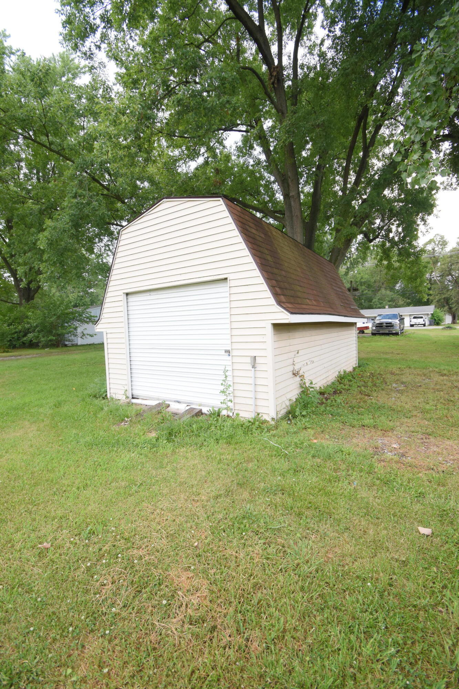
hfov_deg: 77.3
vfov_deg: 100.4
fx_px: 287
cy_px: 344
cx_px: 230
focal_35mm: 15
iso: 400
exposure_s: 1/250
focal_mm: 10
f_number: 5
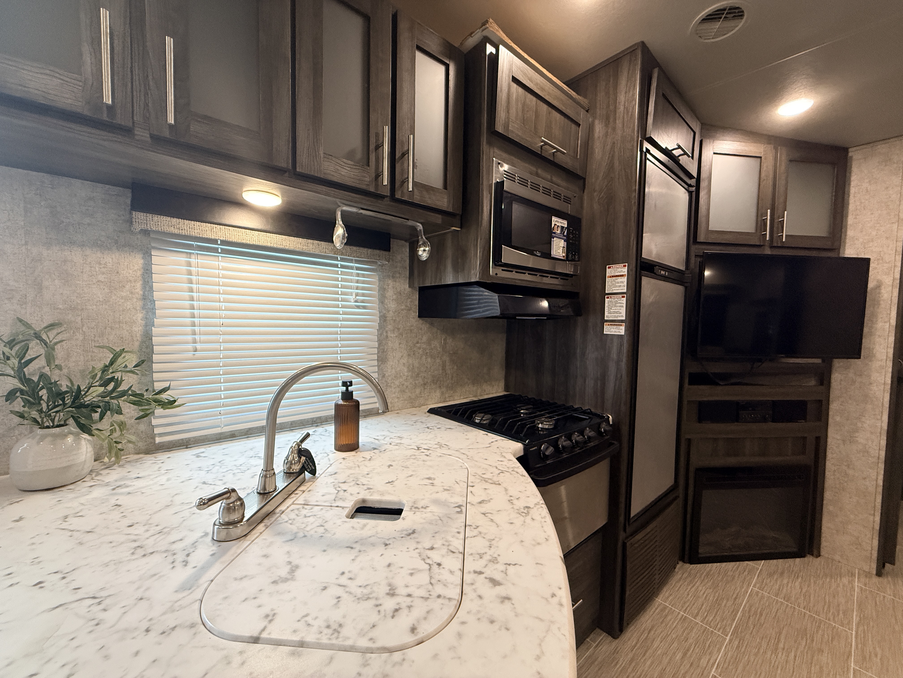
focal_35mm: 14
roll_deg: -1.0
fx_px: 365
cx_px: 452
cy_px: 339
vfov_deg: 85.7
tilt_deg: -2.2
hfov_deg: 102.1
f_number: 2.2
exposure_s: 1/94
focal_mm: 2.22
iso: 320
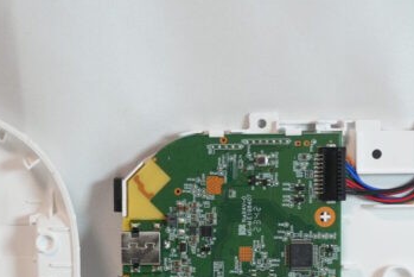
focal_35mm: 141
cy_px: 270
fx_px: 1622
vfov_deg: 9.7
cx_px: 79
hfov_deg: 14.5
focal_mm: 32
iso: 500
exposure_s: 1/50
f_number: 5
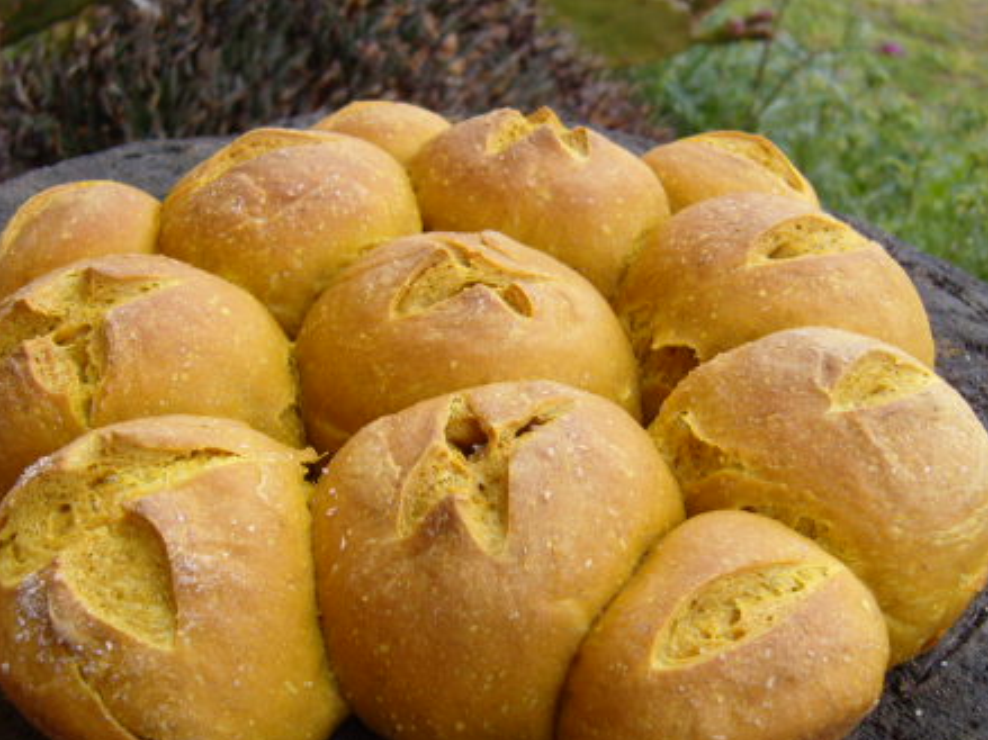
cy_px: 430
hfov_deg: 37.5
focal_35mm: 51
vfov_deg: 28.5
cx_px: 484
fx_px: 1455
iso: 80
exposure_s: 1/60
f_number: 2.8
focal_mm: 7.4
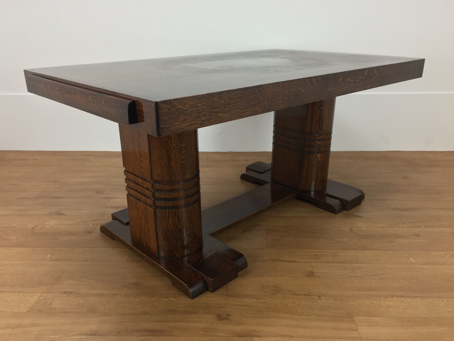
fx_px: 380
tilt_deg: -21.2
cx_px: 227
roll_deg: -0.3
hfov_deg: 61.7
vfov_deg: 48.2
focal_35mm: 29
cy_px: 170
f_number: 2.2
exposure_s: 1/33
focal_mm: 4.15
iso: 50
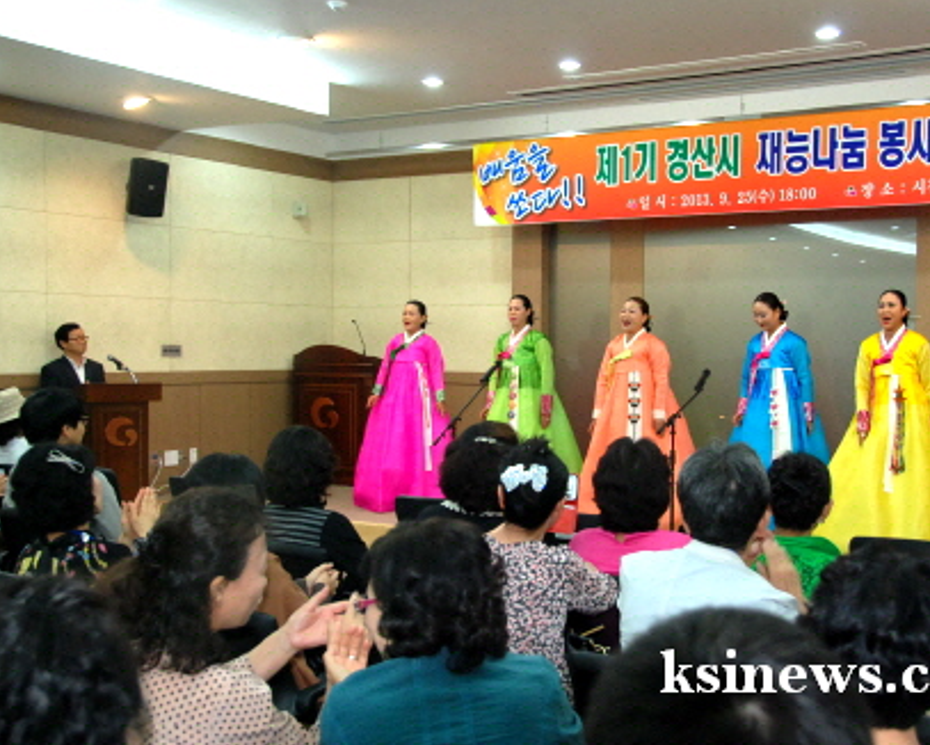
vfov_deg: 33.5
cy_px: 375
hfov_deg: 41.0
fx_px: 1239
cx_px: 546
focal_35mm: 45
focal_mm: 26
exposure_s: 1/60
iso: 800
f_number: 5
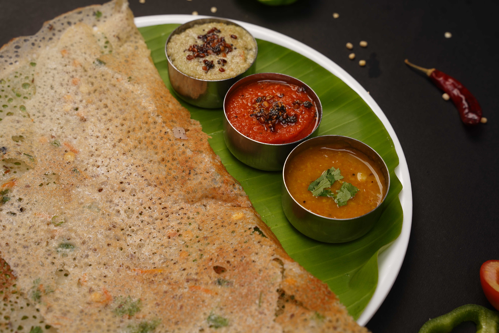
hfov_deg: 40.3
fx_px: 681
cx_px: 250
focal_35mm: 49
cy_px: 166
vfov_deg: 27.5
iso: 50
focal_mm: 49.1
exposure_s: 1/125
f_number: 6.3
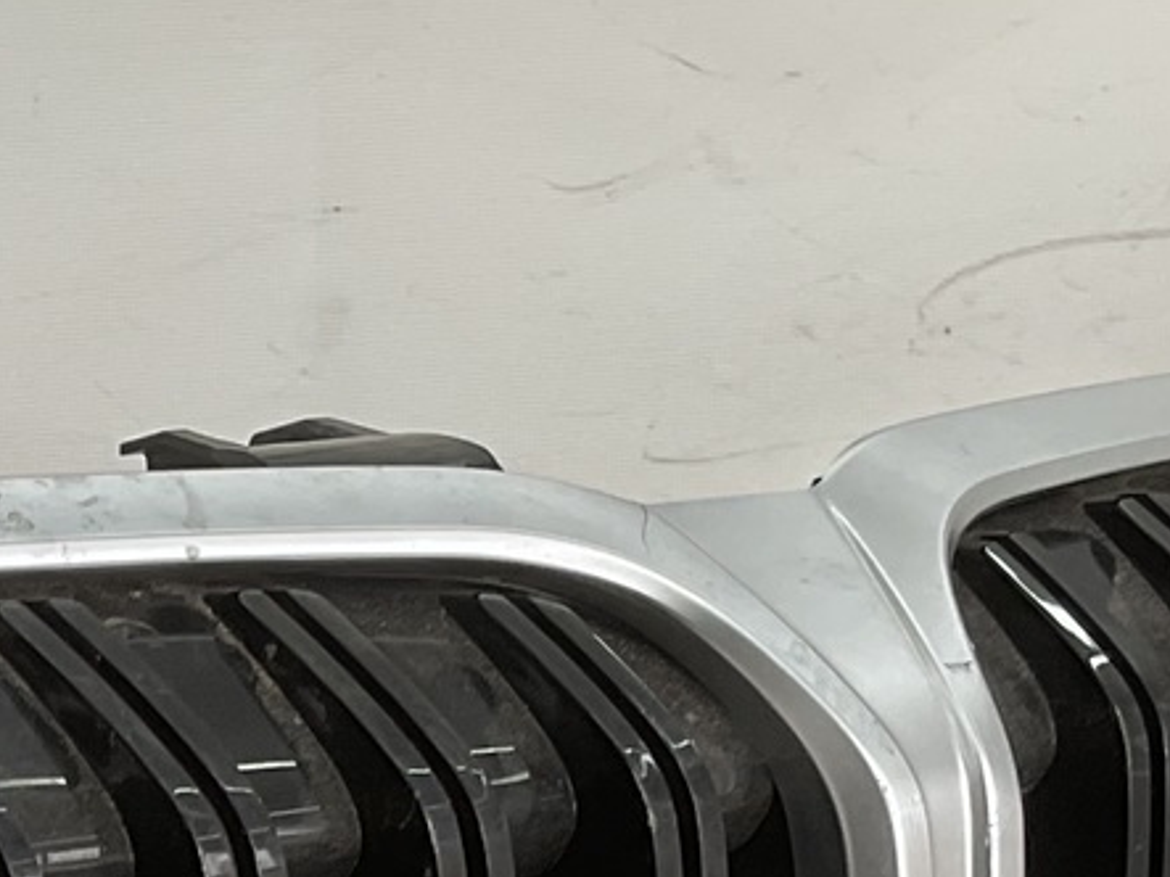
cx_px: -198
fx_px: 4460
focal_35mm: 132
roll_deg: +0.4
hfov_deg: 14.5
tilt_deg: -21.5
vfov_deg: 10.4
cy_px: 1667
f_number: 1.8
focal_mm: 3
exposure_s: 1/158
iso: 16
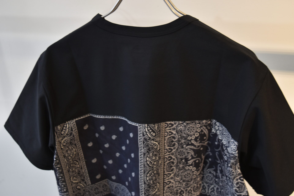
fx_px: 392
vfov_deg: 28.1
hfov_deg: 41.1
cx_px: 147
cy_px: 98
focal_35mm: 48
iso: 400
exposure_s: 1/10
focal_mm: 32
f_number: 4.5
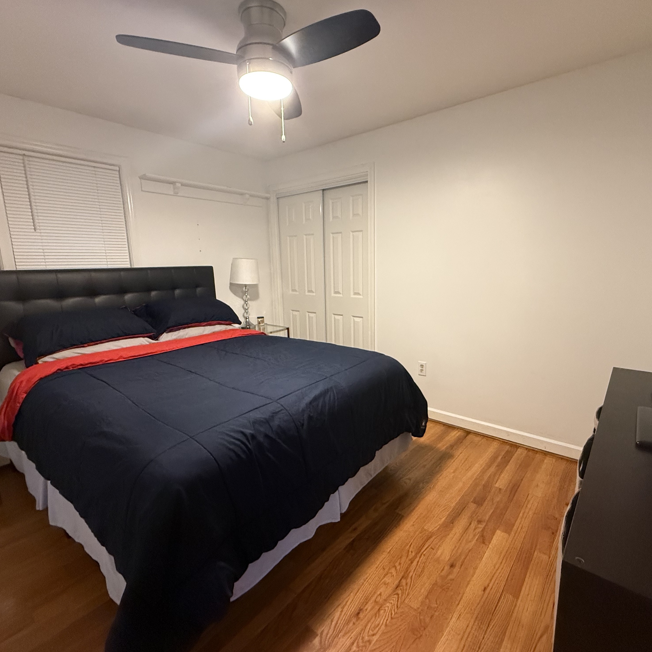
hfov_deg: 83.9
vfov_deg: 84.0
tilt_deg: -9.5
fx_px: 362
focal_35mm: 17
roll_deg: +1.1
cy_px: 327
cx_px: 347
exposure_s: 1/60
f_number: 2.2
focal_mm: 2.22
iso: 640
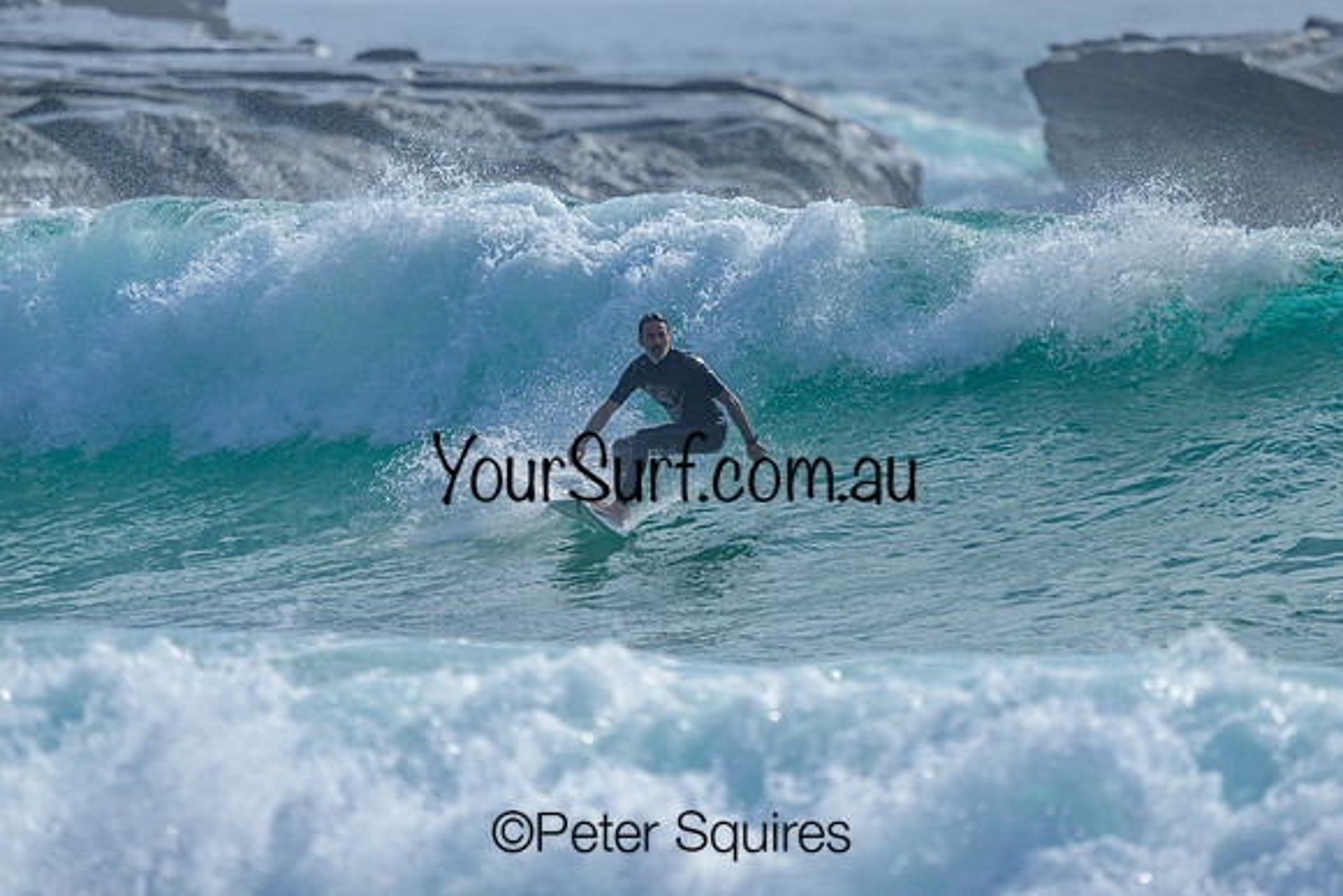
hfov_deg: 2.4
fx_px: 32649
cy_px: 406
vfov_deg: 1.6
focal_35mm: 875
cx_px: 734
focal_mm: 800
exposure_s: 1/2000
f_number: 6.3
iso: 180
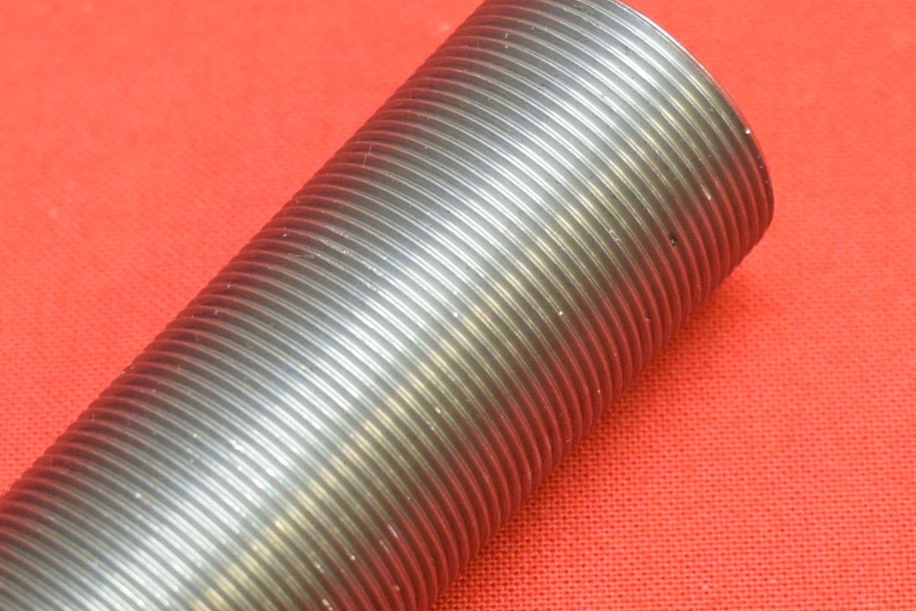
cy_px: 406
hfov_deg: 14.9
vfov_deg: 9.9
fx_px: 3508
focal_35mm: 138
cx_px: 523
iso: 1250
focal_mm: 25
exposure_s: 1/60
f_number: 5
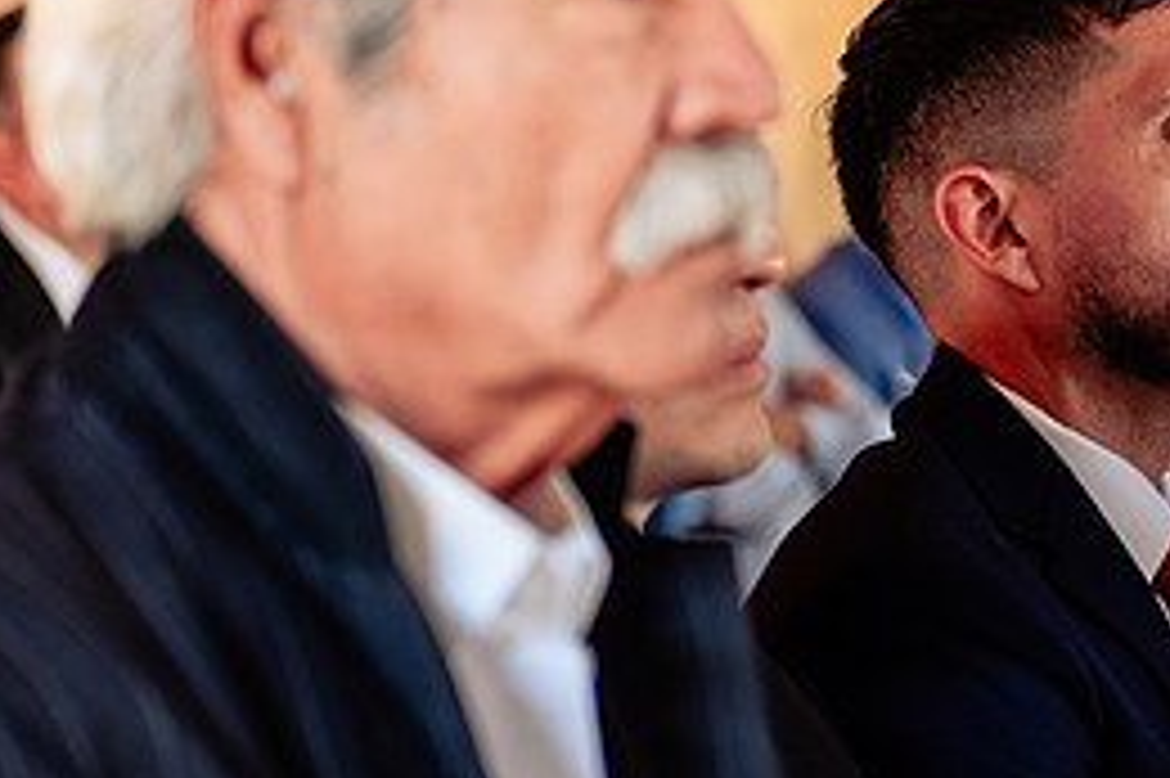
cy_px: 515
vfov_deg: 8.4
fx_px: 5326
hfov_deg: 12.4
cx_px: 1188
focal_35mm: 164
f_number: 3.2
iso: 800
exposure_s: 1/250
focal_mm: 70
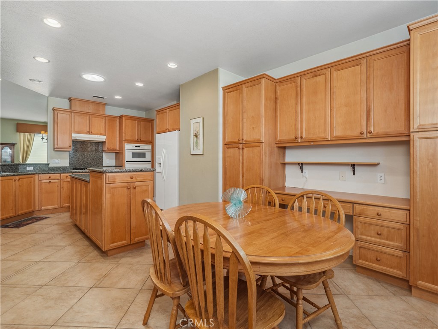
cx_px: 219
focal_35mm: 16
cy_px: 164
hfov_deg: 94.5
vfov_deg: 78.1
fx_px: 202
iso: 200
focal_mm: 8
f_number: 8
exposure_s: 1/80
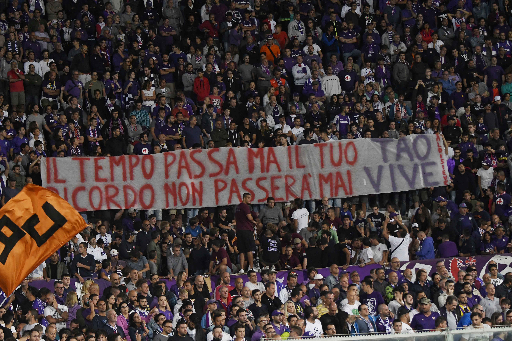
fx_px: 2880
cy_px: 170
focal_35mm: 202
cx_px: 256
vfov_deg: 6.8
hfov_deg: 10.2
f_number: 5
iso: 3200
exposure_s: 1/400
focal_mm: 135
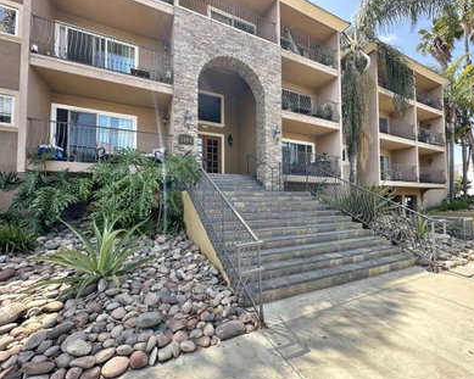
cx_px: 239
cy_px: 191
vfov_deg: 84.0
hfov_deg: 96.8
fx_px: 210
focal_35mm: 15
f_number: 2.2
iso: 40
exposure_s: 1/205
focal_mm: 2.22
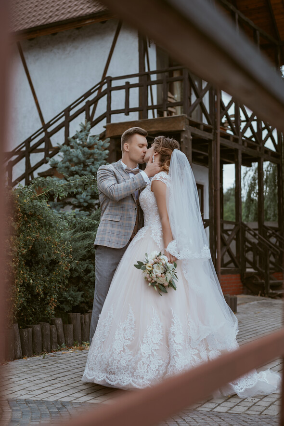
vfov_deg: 39.6
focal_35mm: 50
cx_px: 142
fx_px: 591
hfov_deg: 27.0
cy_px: 213
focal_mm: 50
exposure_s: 1/500
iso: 100
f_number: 2.8
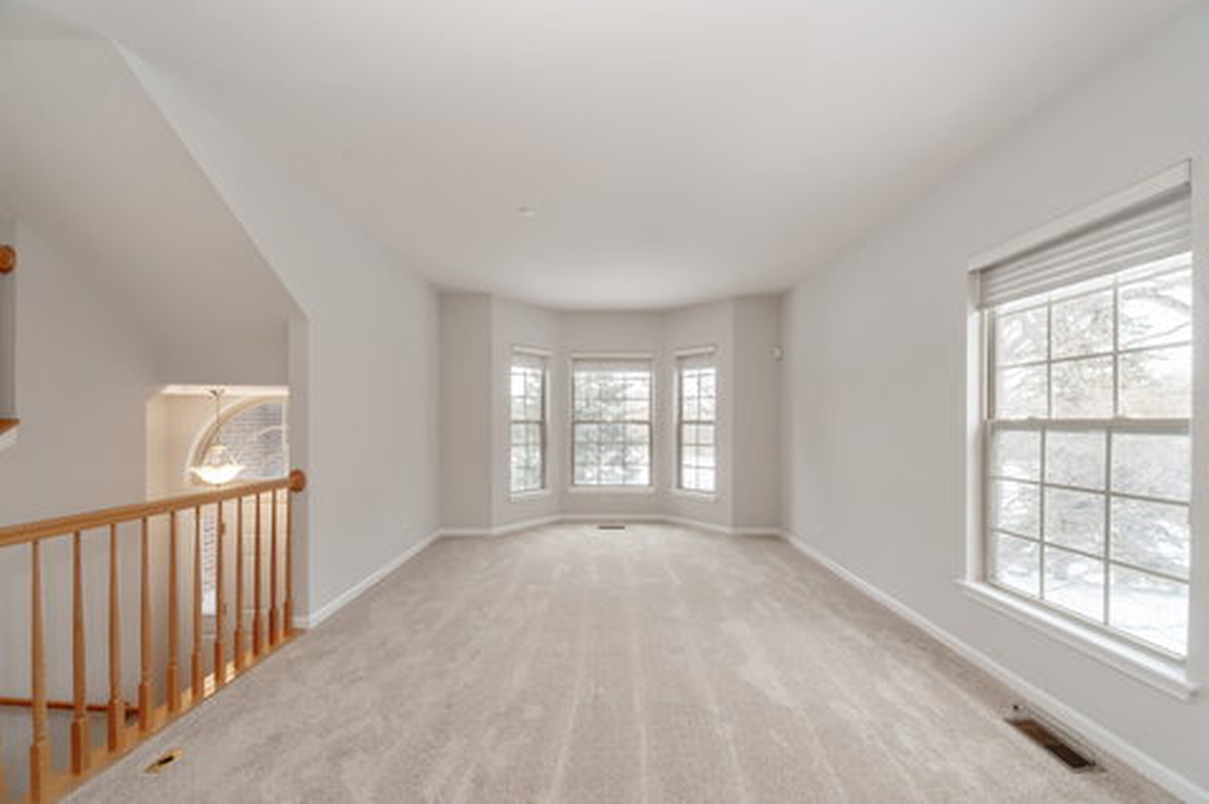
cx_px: 604
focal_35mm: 12
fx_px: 403
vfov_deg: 89.9
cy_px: 402
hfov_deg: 112.7
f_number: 8
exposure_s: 1/60
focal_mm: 12
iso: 200
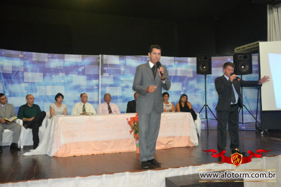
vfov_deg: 39.9
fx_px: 257
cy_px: 94
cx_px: 140
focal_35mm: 33
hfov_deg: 57.2
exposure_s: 1/60
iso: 3200
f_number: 3.8
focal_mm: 22
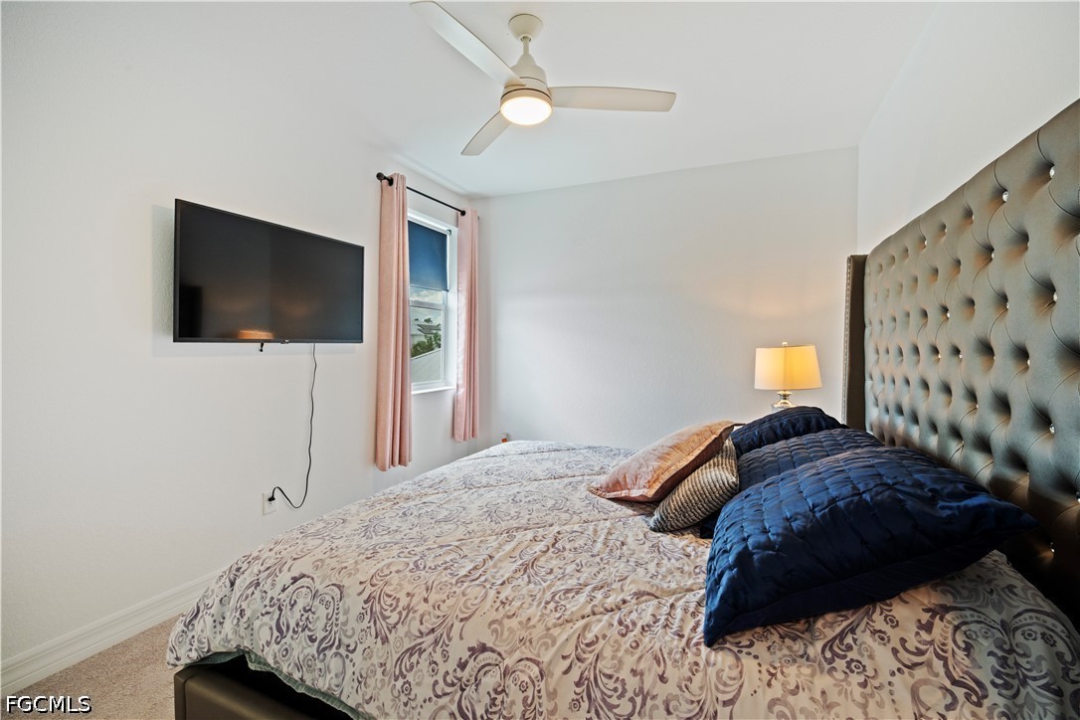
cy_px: 360
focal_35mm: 14
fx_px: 420
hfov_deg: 104.3
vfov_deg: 81.2
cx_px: 540
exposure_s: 1/4
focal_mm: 14
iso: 400
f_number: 8
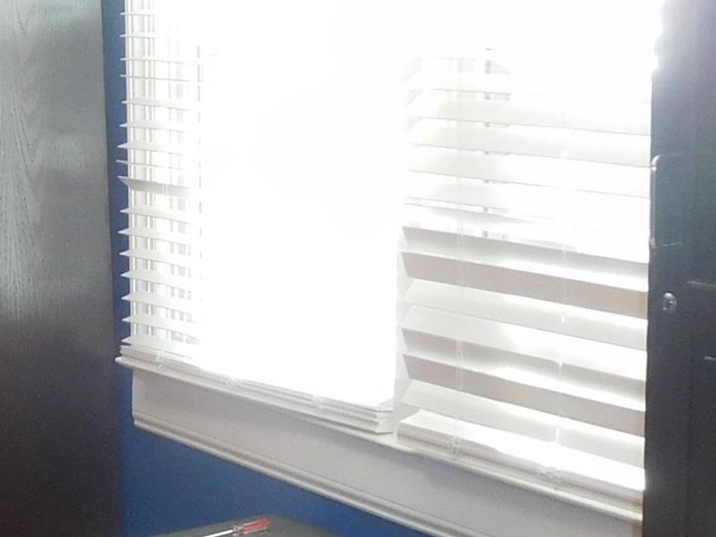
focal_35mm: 99
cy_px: 387
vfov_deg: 14.9
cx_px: -146
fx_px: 2048
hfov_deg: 18.8
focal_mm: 4.5
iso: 200
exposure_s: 1/30
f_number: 3.4
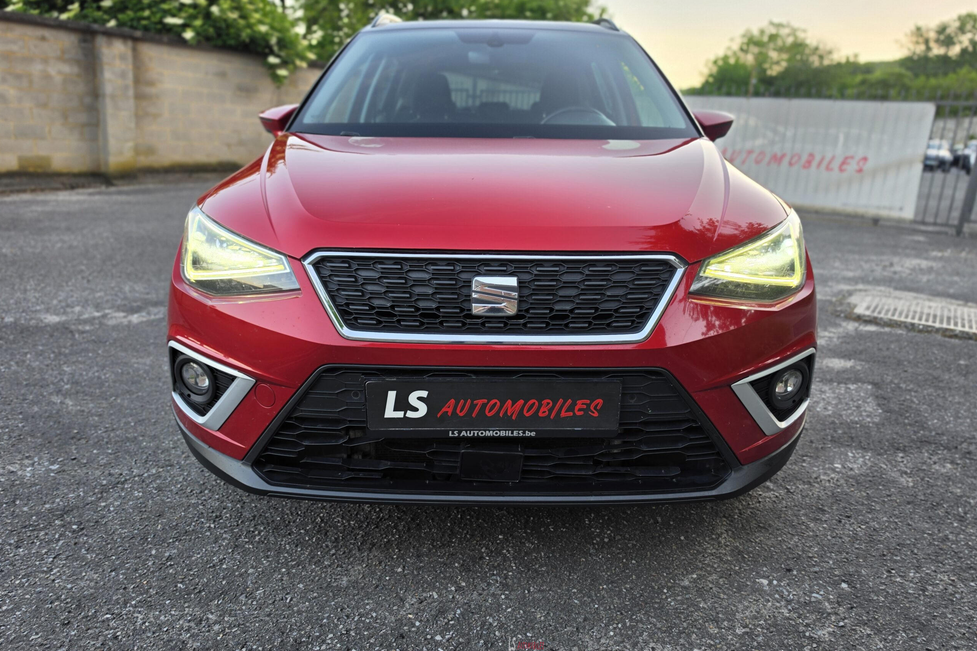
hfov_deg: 73.7
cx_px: 488
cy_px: 305
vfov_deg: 53.1
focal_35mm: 24
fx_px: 651
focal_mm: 6.5
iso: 20
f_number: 1.4
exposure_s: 1/66
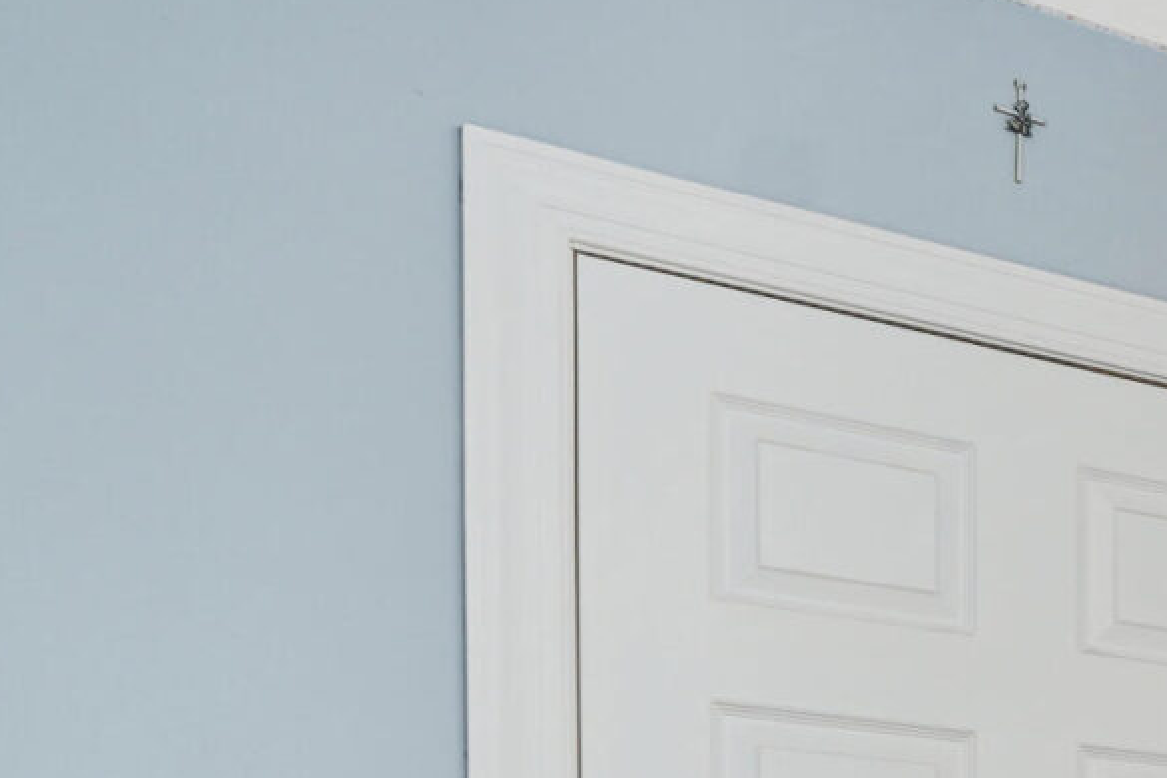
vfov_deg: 17.5
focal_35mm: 70
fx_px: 2269
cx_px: 2210
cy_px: 1164
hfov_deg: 19.6
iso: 64
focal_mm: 16
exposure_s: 1/50
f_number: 5
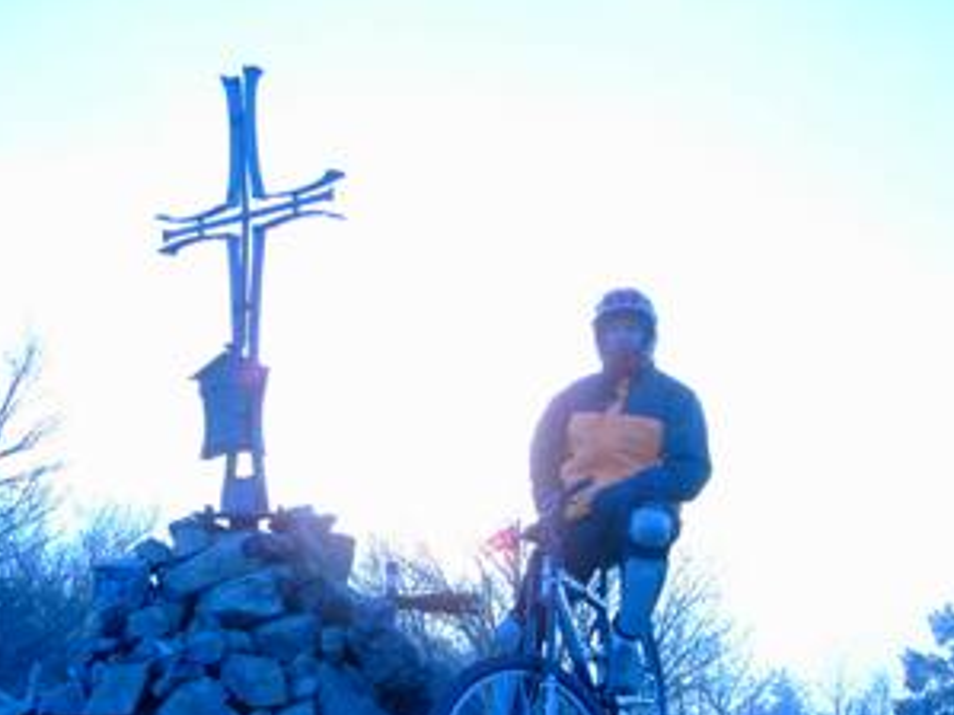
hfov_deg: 41.9
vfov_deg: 32.1
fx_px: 1240
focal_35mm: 45
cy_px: 428
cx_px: 373
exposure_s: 1/50
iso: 100
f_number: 5.6
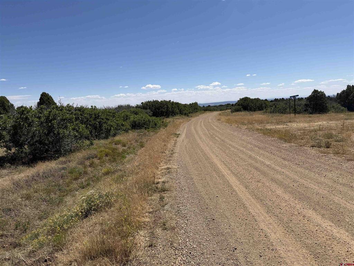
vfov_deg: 56.8
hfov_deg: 71.6
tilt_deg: -5.1
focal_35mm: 24
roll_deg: +5.7
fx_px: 245
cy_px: 133
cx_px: 177
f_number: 1.78
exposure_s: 1/8130
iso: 80
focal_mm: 6.76
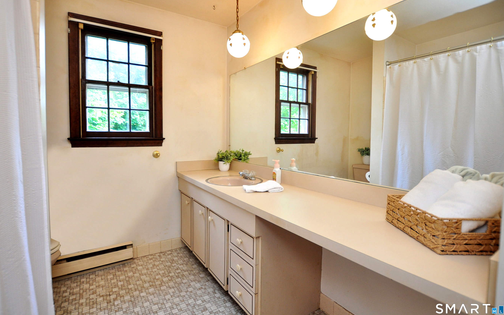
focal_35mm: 16
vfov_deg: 71.1
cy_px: 143
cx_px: 251
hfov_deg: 97.8
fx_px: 220
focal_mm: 10
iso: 250
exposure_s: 1/50
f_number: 3.5
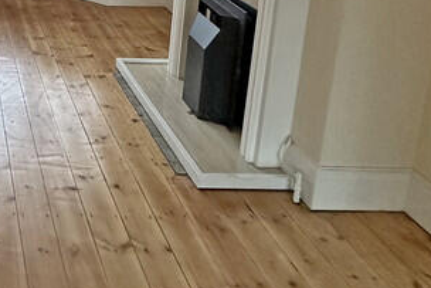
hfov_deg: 34.8
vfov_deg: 24.9
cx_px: -41
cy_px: -55
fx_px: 587
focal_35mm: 49
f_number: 2.2
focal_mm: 2.22
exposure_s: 1/99
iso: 250
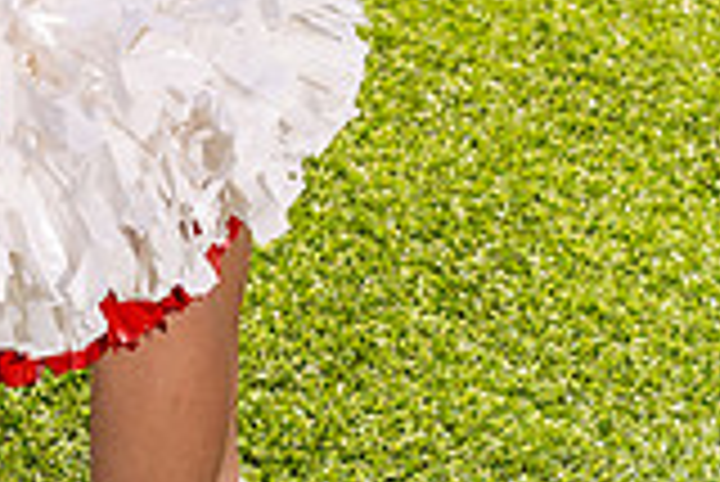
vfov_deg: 9.3
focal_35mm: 138
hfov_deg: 14.7
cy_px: -518
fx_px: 2762
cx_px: 108
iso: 100
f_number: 7.1
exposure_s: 1/250
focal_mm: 49
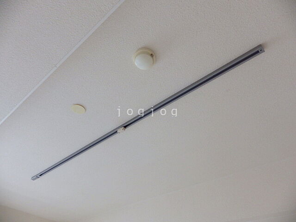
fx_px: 188
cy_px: 111
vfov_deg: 61.1
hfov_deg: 76.4
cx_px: 148
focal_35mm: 22
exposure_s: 1/45
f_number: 3.1
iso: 125
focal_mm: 4
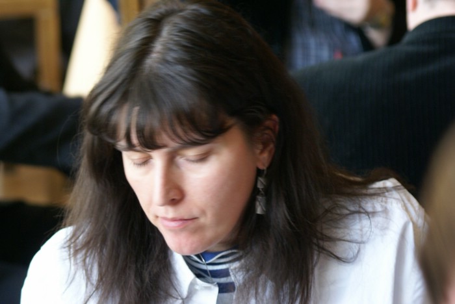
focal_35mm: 165
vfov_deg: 8.3
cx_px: 228
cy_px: 152
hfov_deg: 12.4
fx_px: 2087
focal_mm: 110
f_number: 5
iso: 400
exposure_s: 1/20
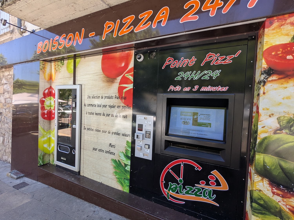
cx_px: 147
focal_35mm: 16
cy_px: 110
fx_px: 136
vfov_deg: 78.1
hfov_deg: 94.5
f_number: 2.2
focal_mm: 2.35
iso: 44
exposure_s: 1/177
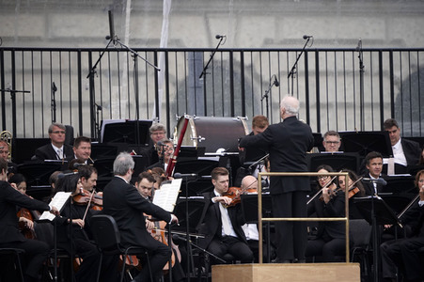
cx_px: 212
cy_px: 141
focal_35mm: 600
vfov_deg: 2.3
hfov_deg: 3.4
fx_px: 7061
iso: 3200
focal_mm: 600
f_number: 6.3
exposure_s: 1/1250
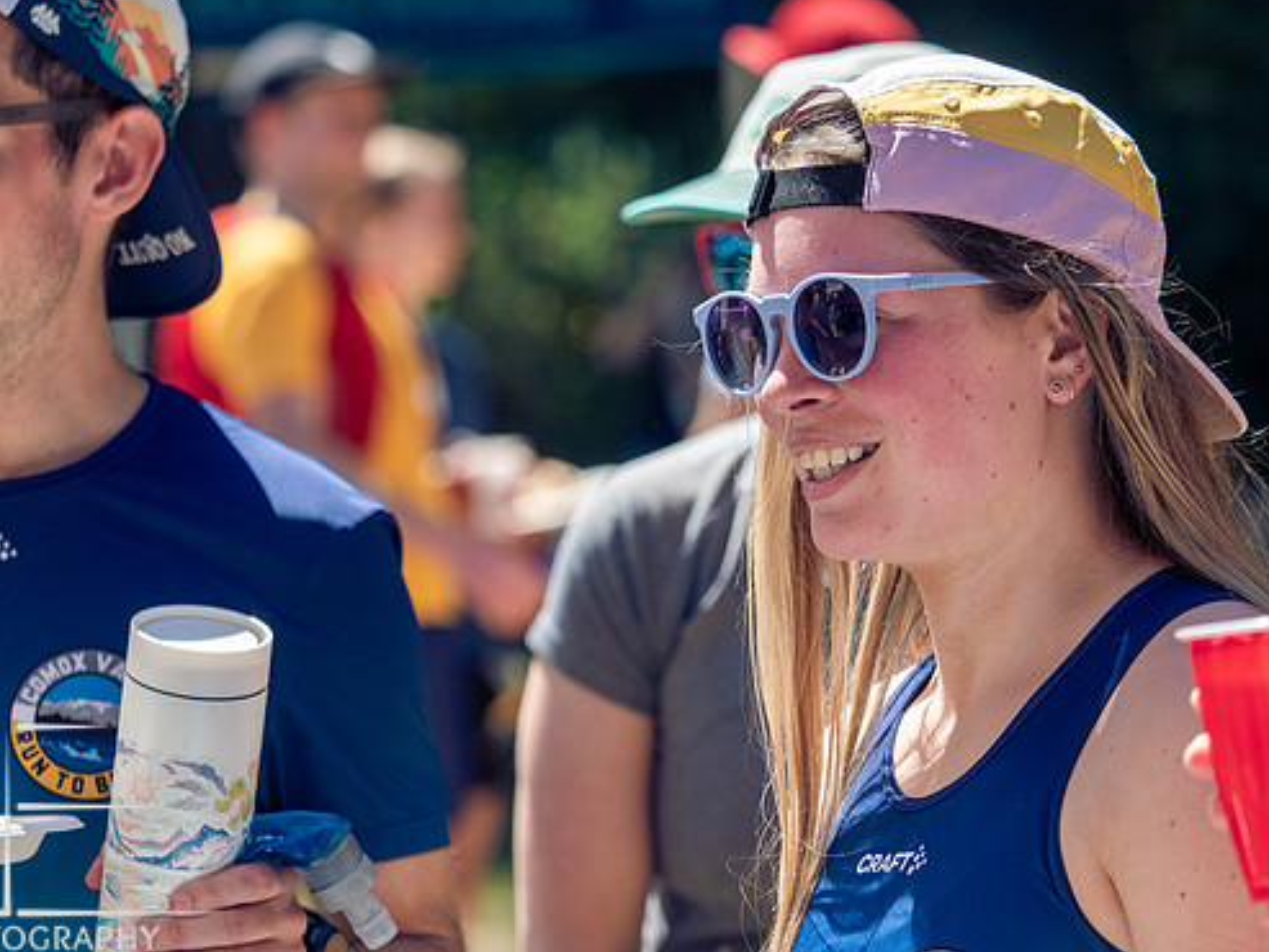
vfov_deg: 8.0
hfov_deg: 10.6
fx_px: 6820
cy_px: 444
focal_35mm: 186
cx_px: 620
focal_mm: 79
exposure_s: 1/3200
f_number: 2.8
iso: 640
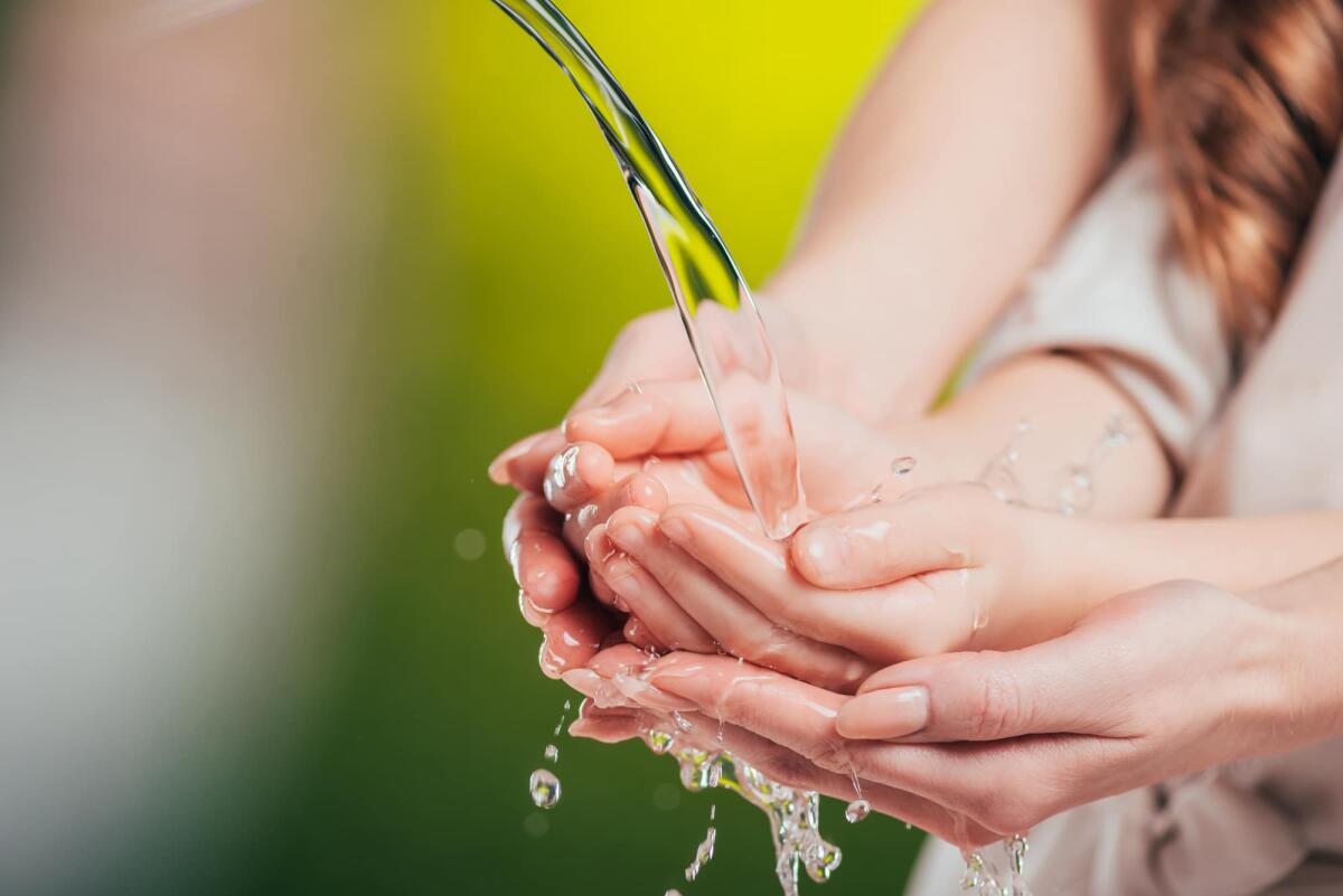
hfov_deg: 19.4
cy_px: 448
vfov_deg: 13.1
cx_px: 672
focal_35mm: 105
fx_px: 3918
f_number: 4.5
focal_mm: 105
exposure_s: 1/200
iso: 80
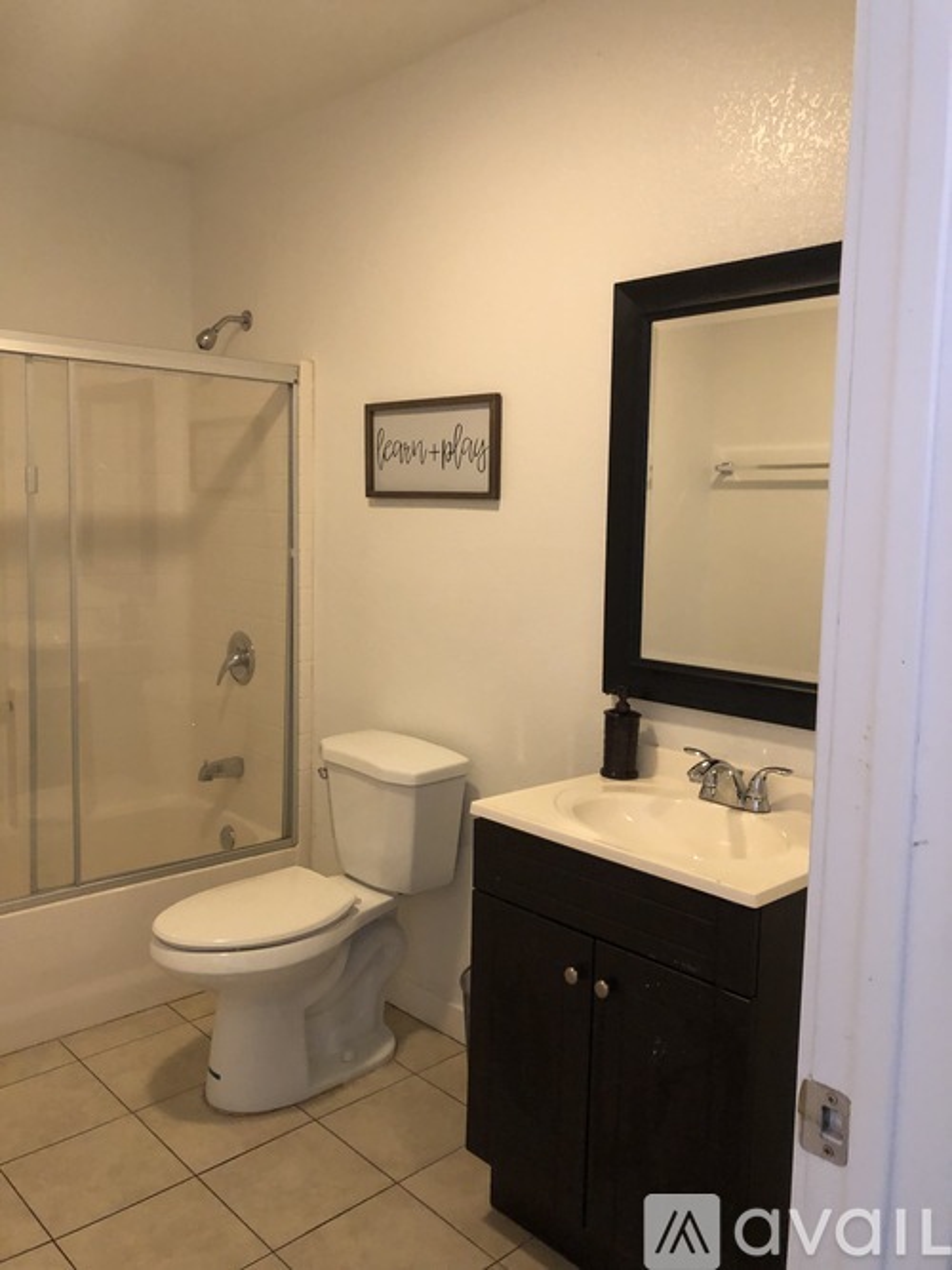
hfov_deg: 49.7
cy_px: 635
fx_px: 1027
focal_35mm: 28
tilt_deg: -2.2
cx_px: 476
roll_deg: -1.6
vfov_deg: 63.5
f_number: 1.8
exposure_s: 1/12
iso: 100
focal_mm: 3.99
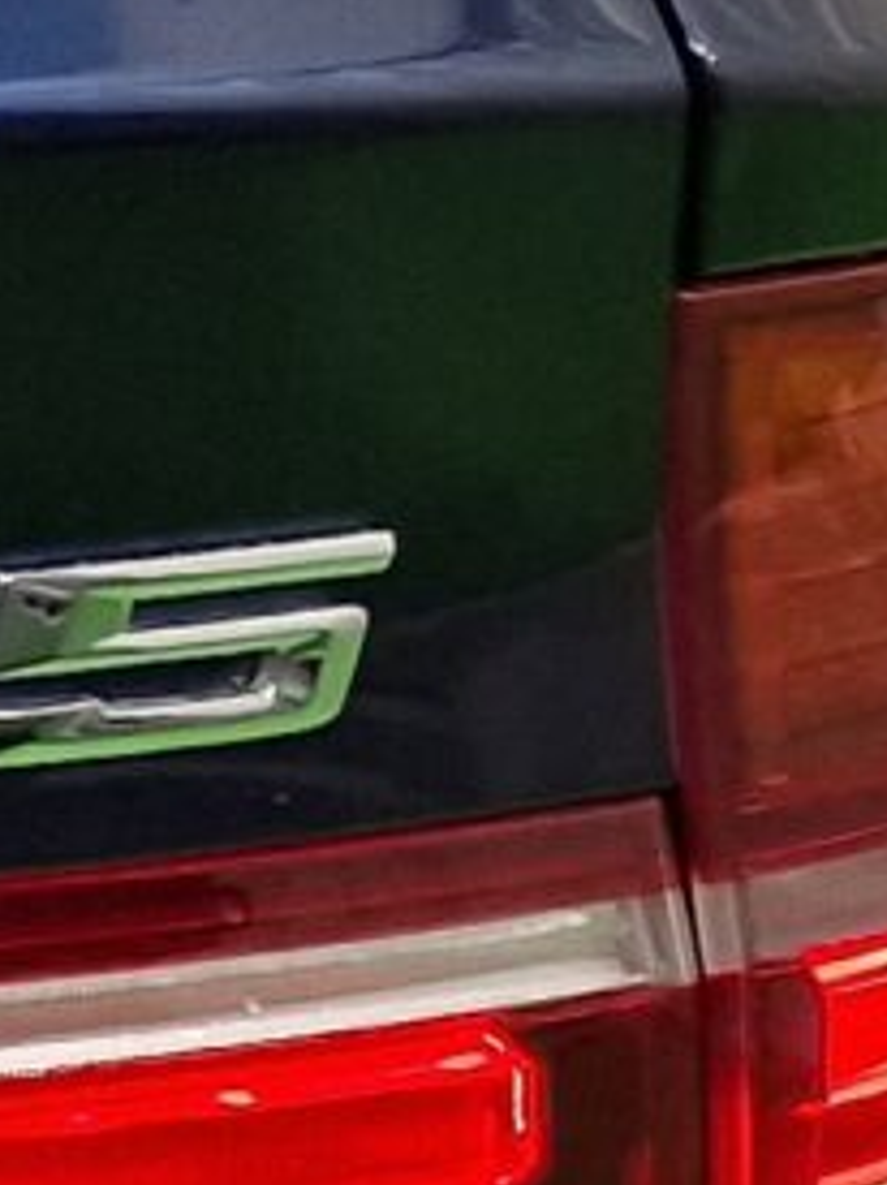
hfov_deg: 5.2
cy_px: -1013
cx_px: -3828
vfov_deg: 8.8
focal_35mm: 214
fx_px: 7317
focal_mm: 6.4
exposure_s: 1/100
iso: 125
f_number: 1.8
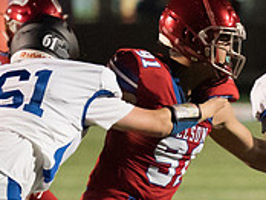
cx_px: 319
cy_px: 193
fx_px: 8718
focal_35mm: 1133
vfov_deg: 1.3
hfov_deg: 1.7
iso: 12800
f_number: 2.8
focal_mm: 200
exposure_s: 1/1250
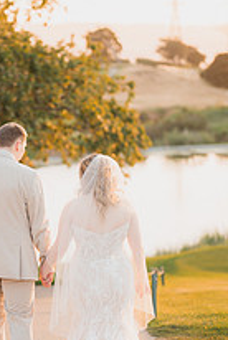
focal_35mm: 109
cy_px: 208
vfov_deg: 18.7
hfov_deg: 12.5
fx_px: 1032
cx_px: 40
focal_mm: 50
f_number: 1.2
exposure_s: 1/500
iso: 125
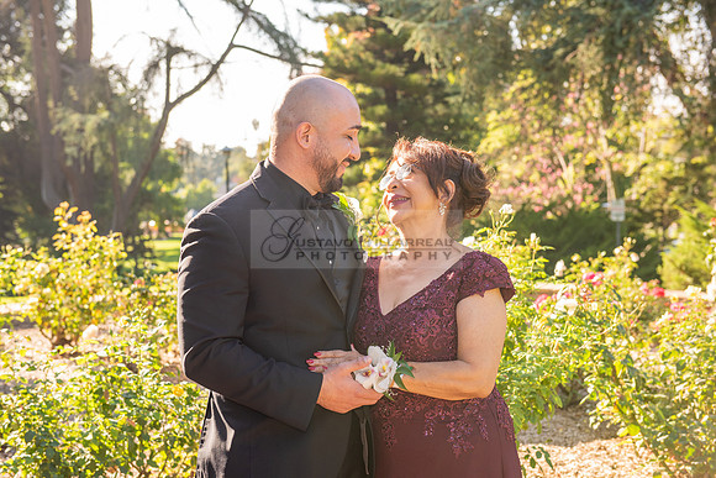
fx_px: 1114
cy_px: 239
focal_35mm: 56
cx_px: 358
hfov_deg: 35.6
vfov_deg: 24.2
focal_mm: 56
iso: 200
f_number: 5.6
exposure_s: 1/250
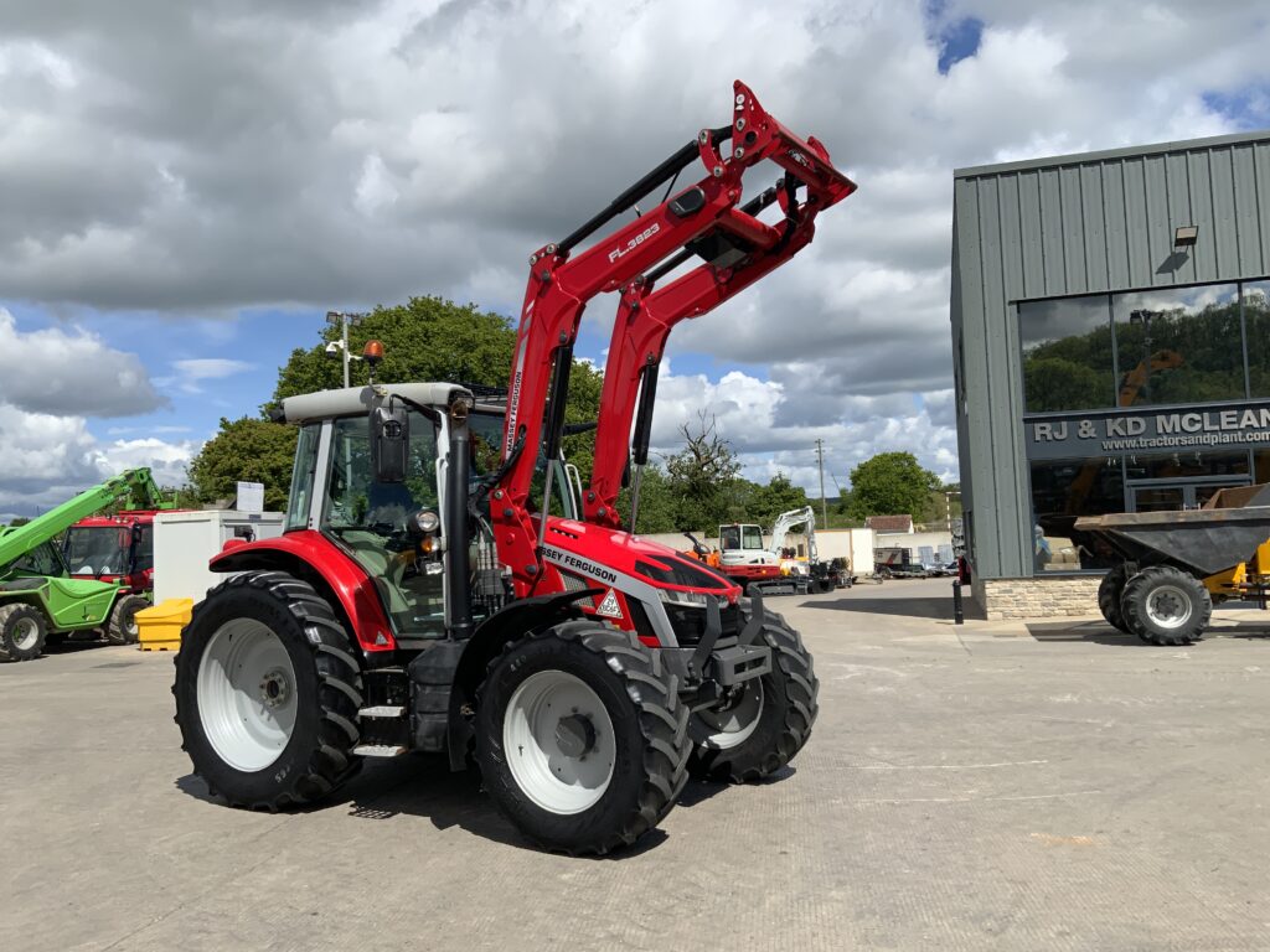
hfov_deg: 61.7
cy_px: 476
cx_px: 635
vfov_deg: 48.2
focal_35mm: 29
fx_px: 1064
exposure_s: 1/2959
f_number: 1.8
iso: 20
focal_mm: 3
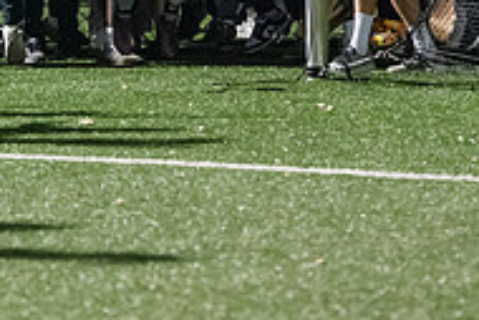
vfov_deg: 3.6
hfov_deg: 5.4
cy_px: -140
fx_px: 5073
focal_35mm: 381
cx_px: 86
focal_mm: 125
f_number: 3.2
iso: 8000
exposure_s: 1/640
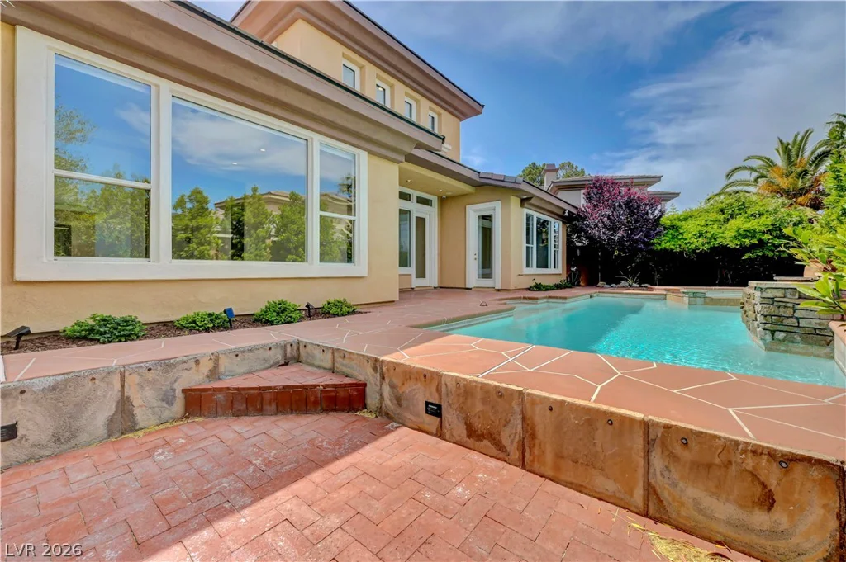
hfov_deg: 104.3
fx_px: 329
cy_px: 281
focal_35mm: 14
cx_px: 423
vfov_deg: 81.1
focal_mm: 14
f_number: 9
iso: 400
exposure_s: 1/1000
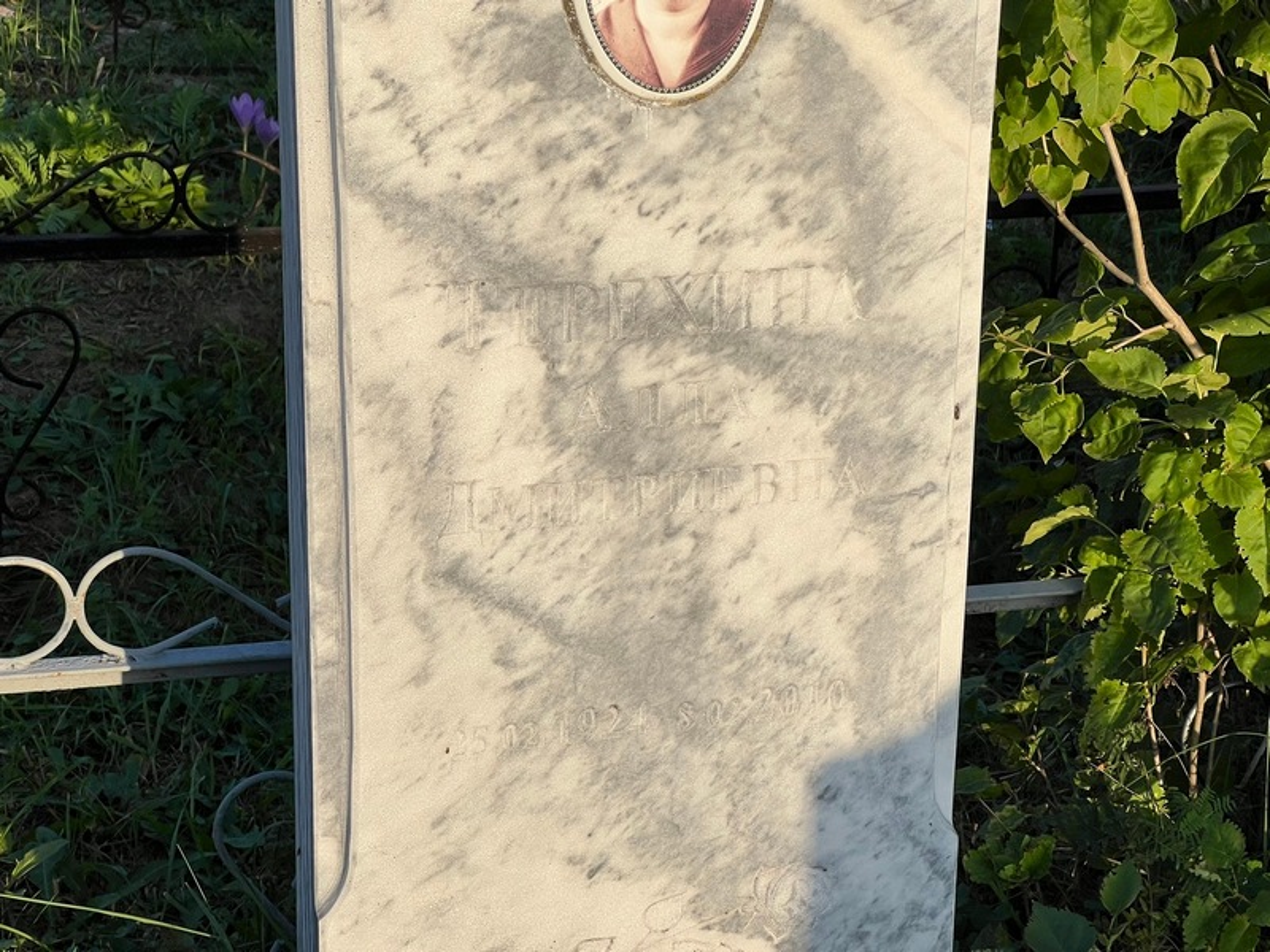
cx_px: 635
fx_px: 2825
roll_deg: -2.4
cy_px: 476
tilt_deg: -24.8
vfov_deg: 19.1
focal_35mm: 77
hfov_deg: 25.3
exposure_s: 1/673
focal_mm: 9
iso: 32
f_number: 2.8
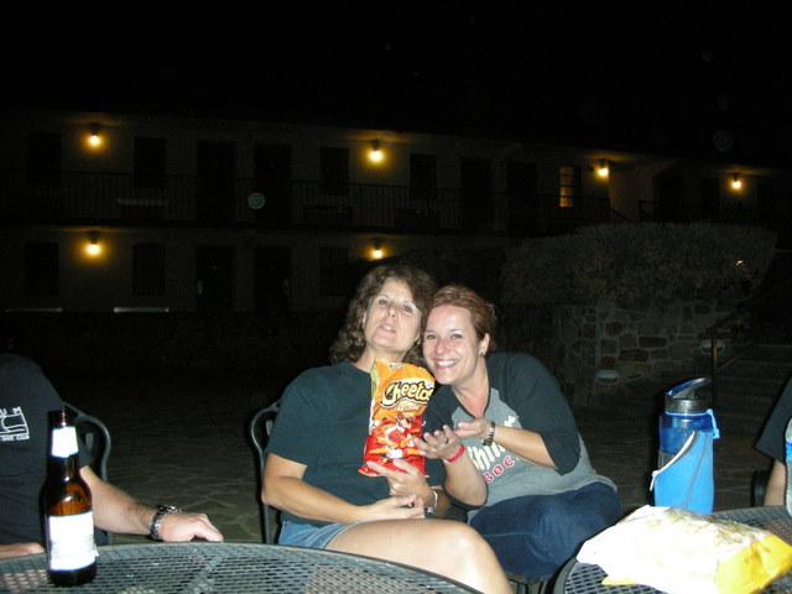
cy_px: 297
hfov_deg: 52.6
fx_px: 801
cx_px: 396
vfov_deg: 40.7
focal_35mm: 35
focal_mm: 5.8
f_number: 2.8
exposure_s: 1/60
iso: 310
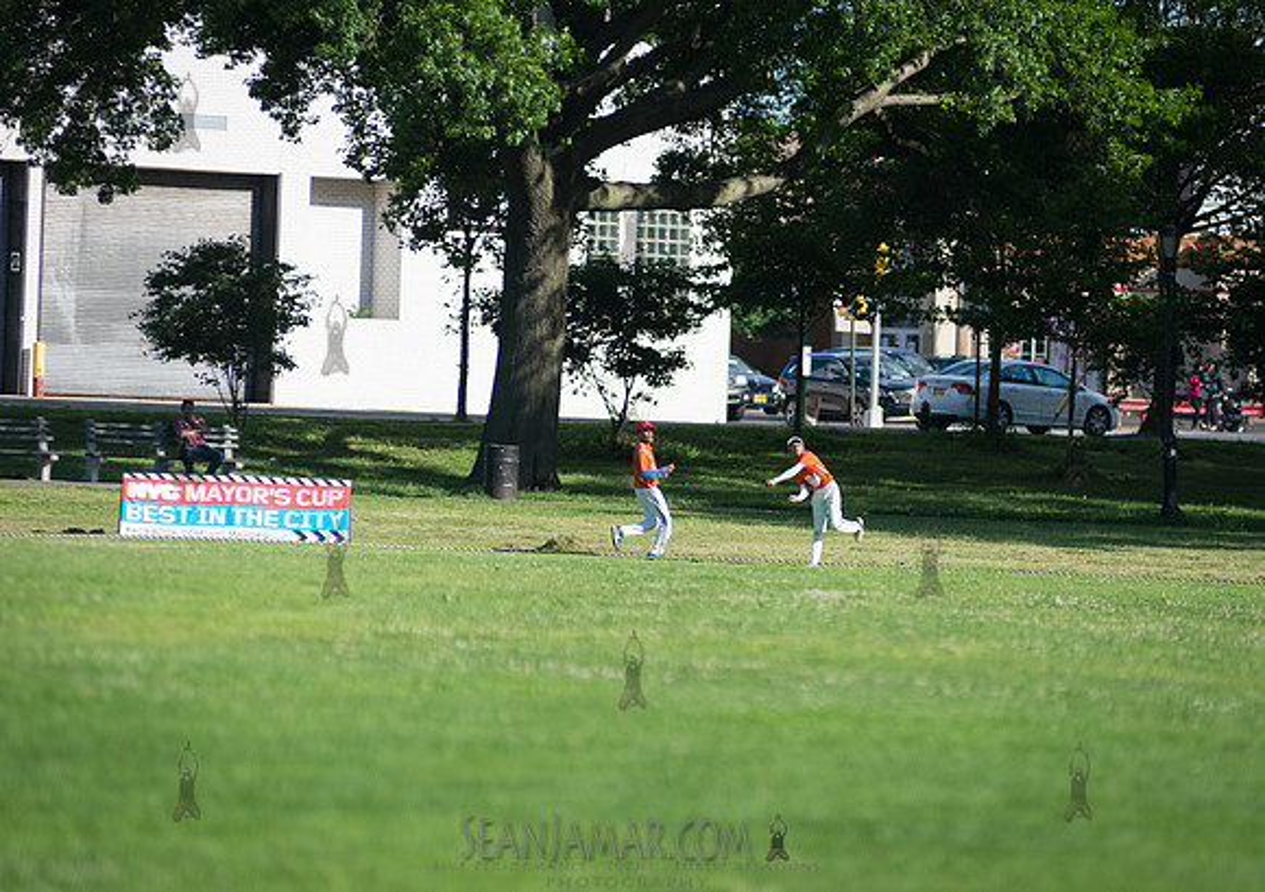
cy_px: 476
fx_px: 9229
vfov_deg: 5.5
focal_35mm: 258
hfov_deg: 7.8
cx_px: 830
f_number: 2.8
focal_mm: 200
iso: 200
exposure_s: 1/2500
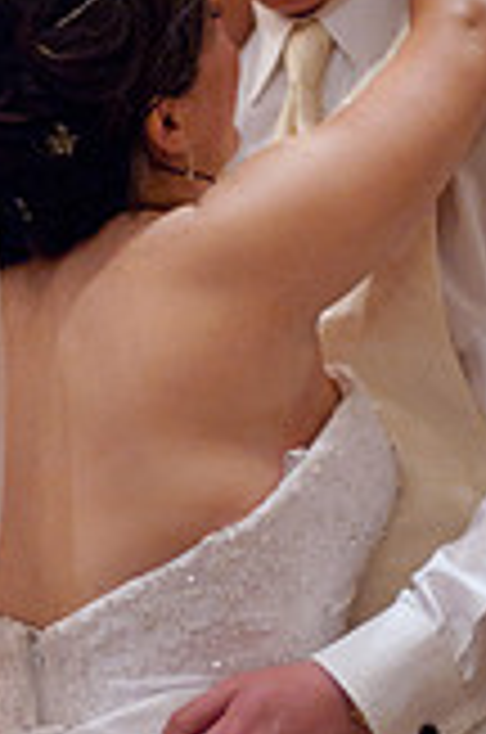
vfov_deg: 14.9
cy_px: 455
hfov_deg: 9.9
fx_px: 2806
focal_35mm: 138
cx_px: 232
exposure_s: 1/100
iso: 4000
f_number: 1.4
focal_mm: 50
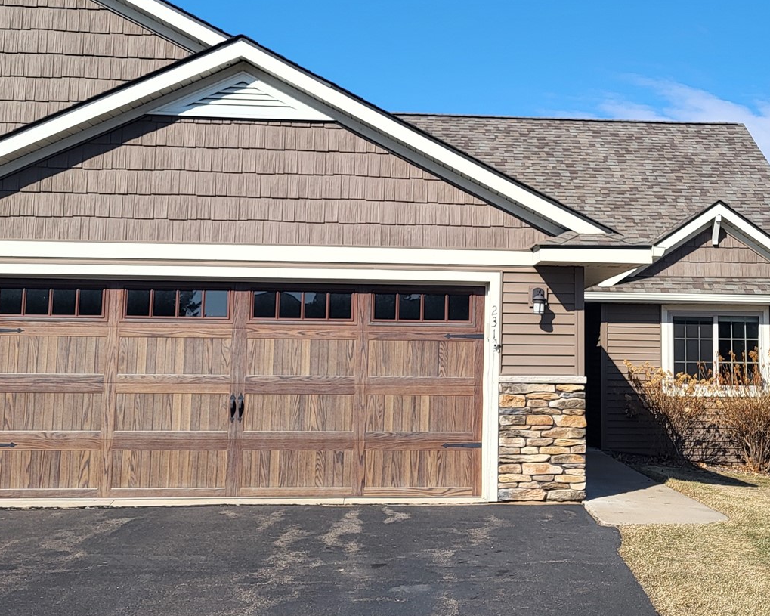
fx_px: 1162
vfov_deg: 29.6
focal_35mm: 51
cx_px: 527
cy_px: 246
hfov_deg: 36.2
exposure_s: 1/2607
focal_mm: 5.4
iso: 40
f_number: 1.8
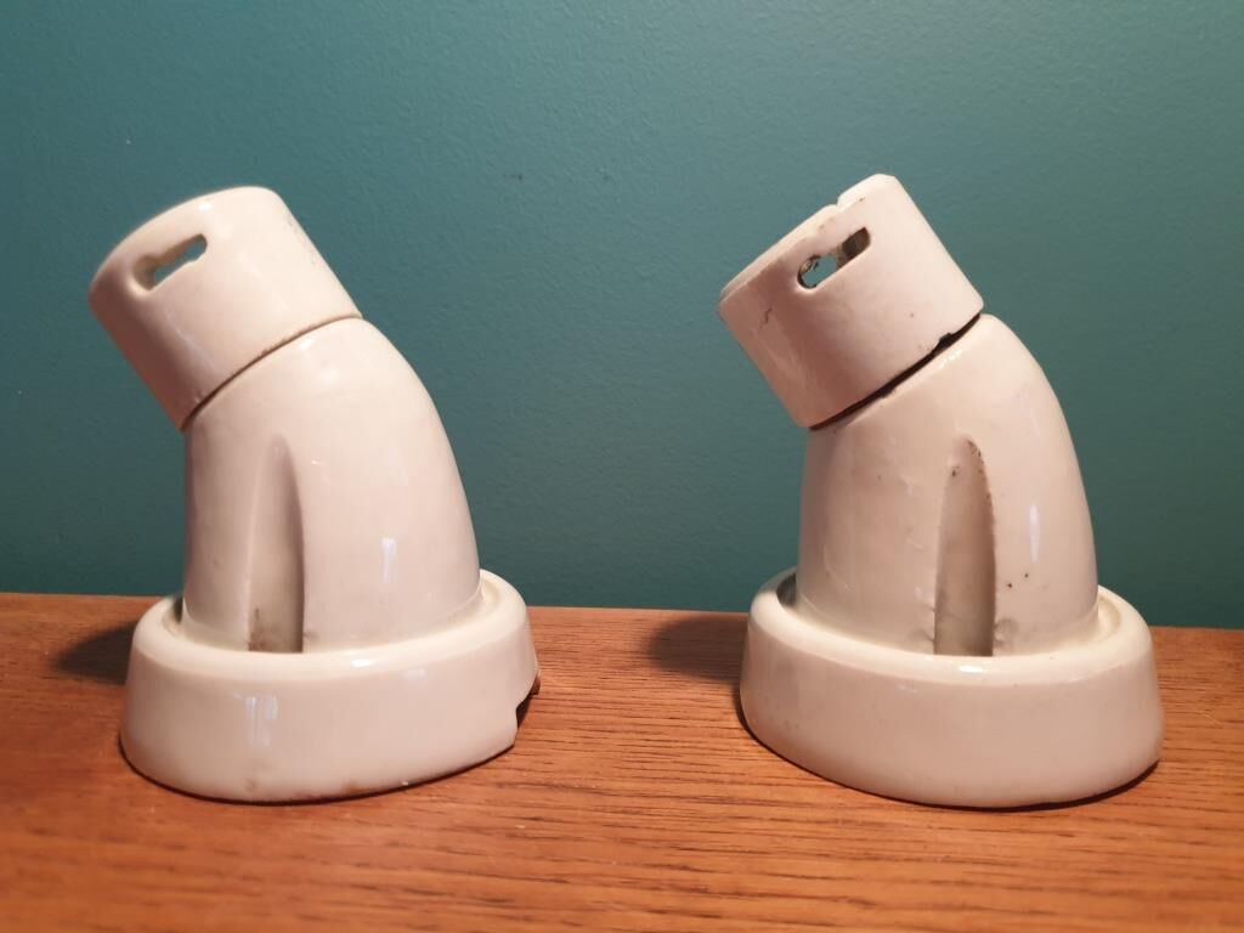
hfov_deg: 67.3
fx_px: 934
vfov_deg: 53.1
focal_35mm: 26
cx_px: 622
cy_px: 466
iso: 200
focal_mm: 4.3
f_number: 1.5
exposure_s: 1/50
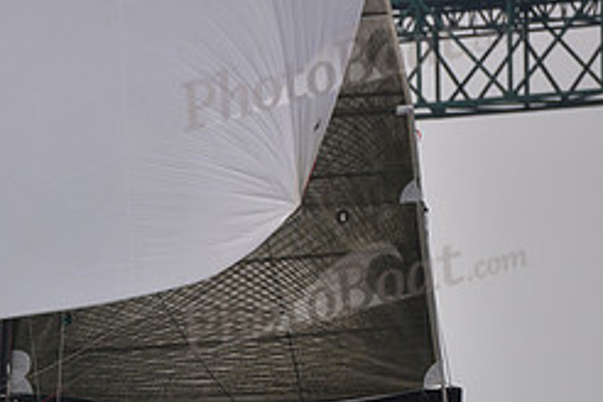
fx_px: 7889
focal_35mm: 471
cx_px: 56
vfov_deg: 2.9
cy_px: 455
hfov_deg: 4.4
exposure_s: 1/640
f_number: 4.5
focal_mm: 200
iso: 250
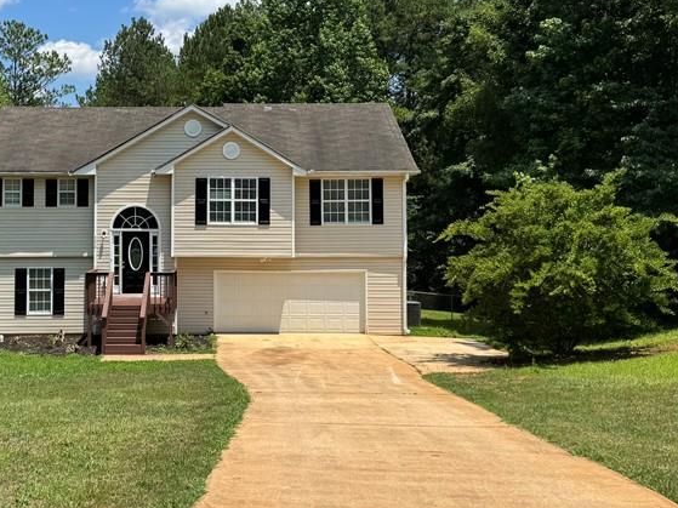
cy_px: 209
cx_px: 223
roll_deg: -0.2
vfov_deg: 32.8
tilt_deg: -0.1
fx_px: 862
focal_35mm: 44
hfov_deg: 42.4
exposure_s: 1/4950
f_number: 1.78
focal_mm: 6.76
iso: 80
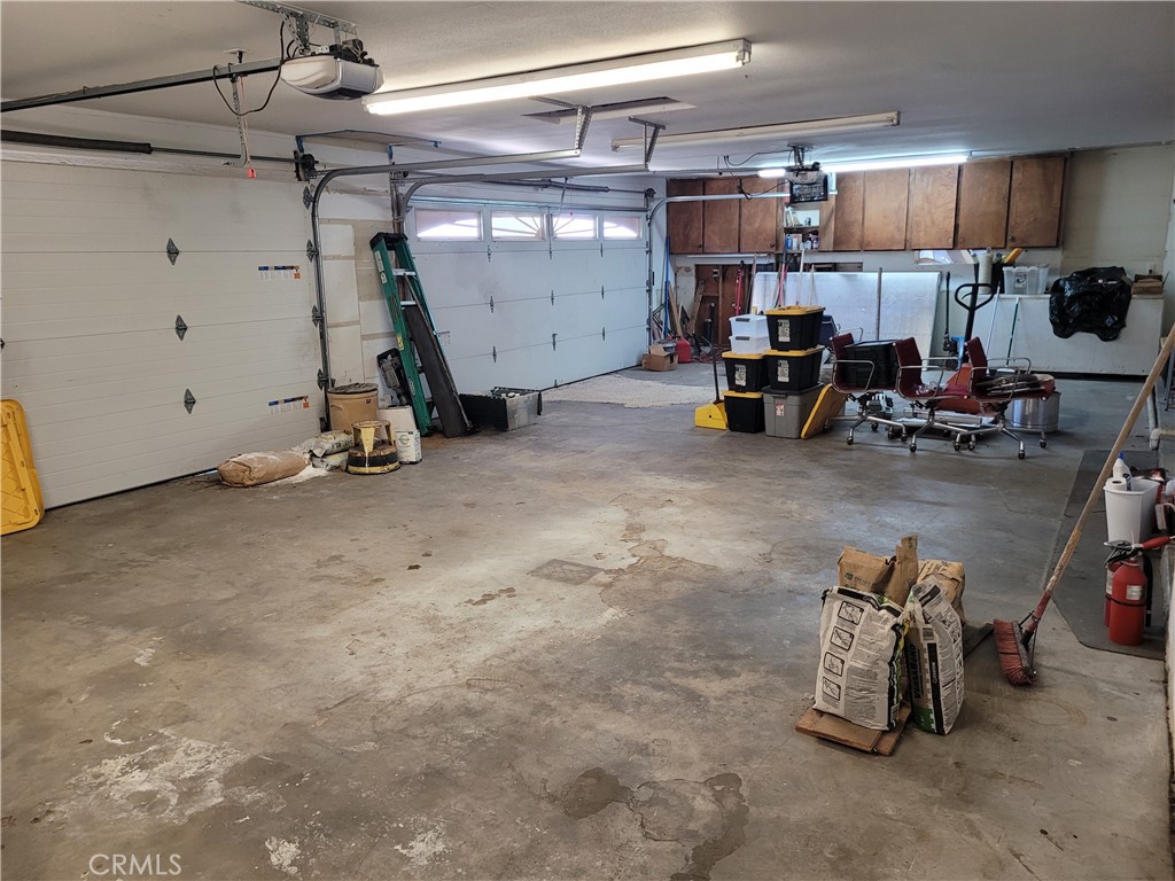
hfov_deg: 67.3
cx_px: 588
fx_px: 883
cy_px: 440
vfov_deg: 53.1
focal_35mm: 26
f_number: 1.8
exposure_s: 1/60
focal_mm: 5.4
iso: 250
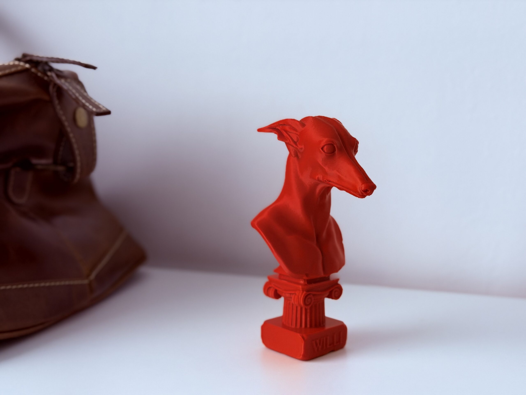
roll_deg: +0.6
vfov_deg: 30.3
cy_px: 198
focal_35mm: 48
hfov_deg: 39.7
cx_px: 263
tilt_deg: -9.4
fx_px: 729
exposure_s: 1/60
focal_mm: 6.76
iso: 250
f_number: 1.78
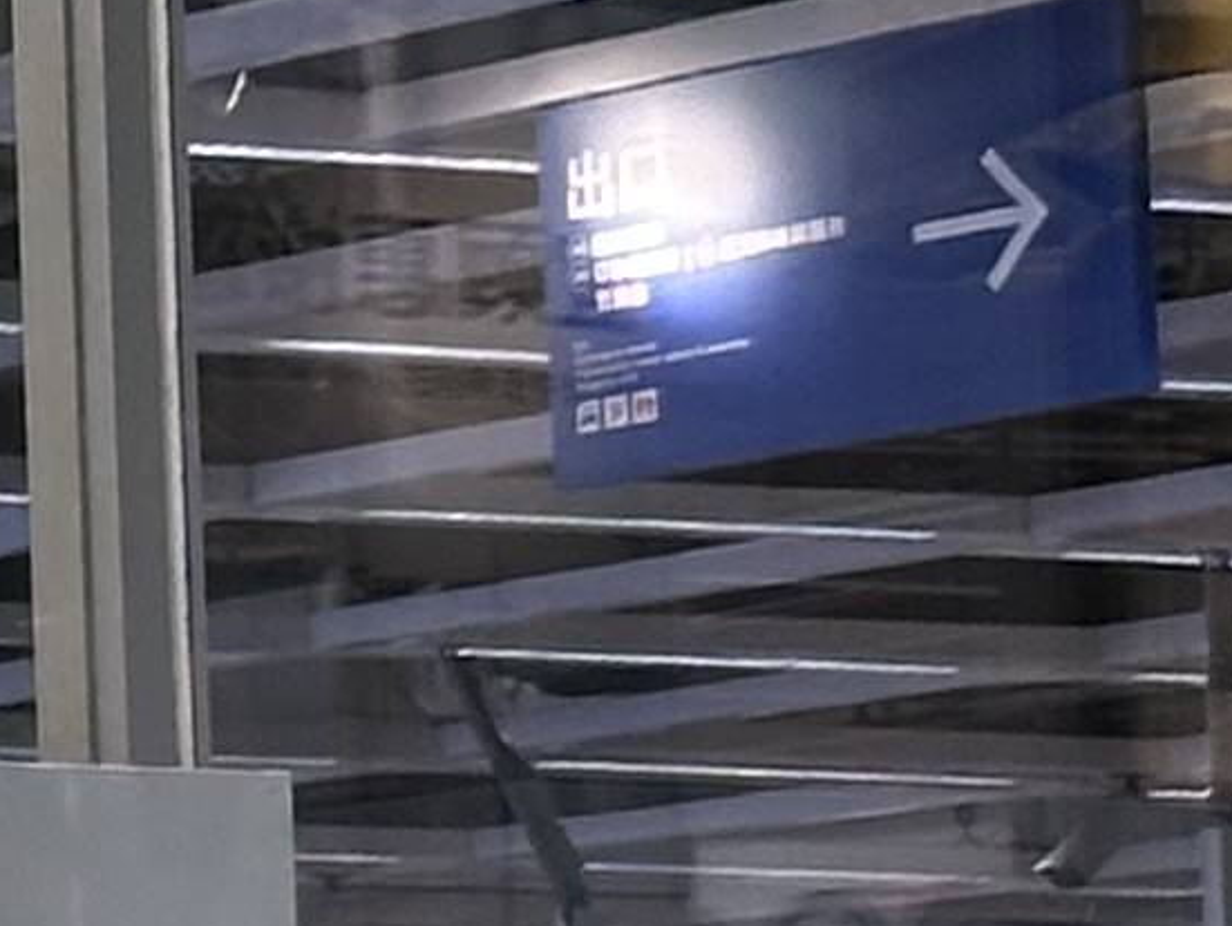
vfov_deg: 4.2
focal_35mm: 351
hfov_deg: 5.2
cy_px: 1065
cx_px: -3048
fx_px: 12500
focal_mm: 6.86
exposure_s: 1/50
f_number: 1.78
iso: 40
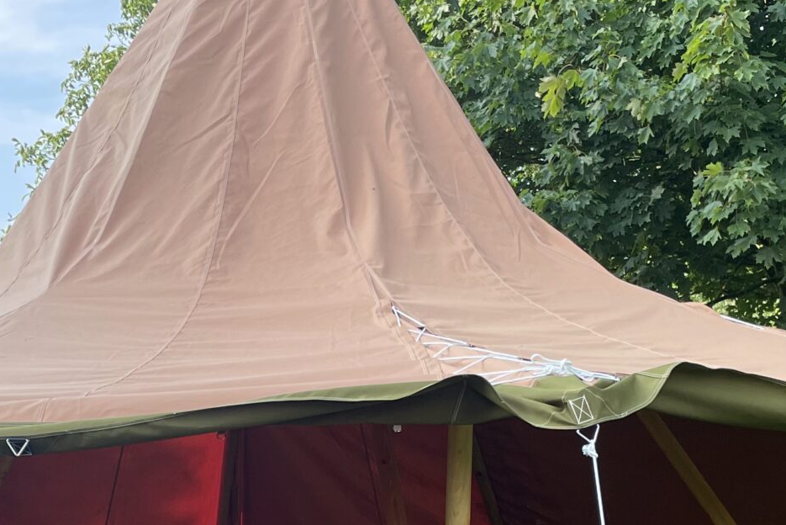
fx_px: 1616
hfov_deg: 27.3
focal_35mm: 74
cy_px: 545
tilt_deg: -2.9
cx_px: 353
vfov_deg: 17.9
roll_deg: +0.3
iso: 32
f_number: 1.6
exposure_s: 1/410
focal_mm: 4.2
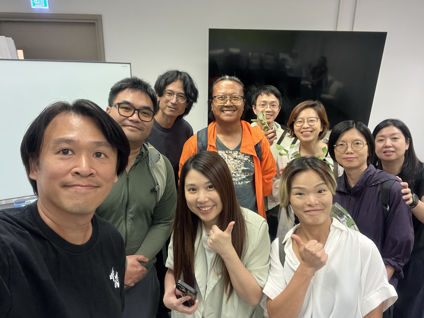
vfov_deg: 58.9
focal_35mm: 23
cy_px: 159
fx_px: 282
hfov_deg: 73.9
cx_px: 212
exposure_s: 1/33
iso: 250
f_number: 2.2
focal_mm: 2.71
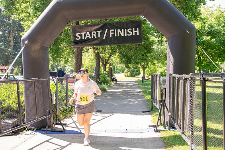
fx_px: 250
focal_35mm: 40
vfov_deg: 33.4
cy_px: 74
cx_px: 113
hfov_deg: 48.4
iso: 500
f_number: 4
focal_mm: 26
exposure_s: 1/400
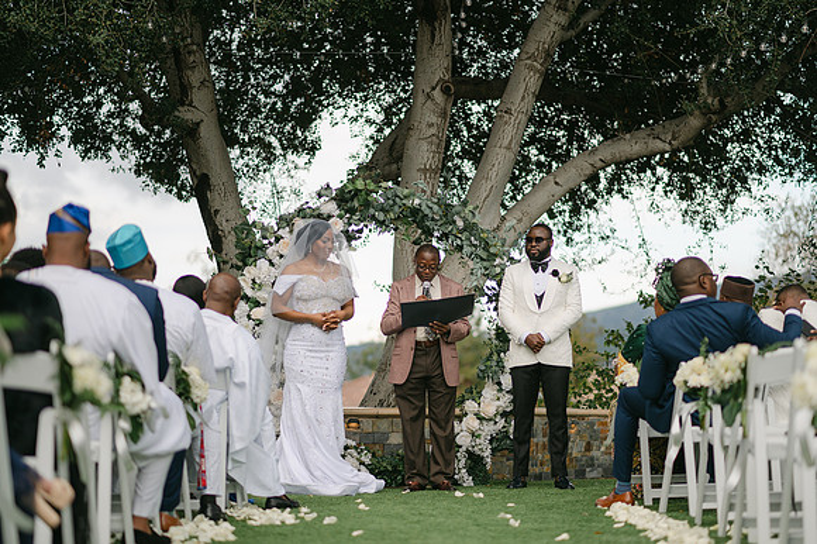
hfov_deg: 23.9
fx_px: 1928
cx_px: 408
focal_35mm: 85
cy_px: 272
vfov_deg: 16.1
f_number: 2
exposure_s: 1/2000
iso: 100
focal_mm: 85
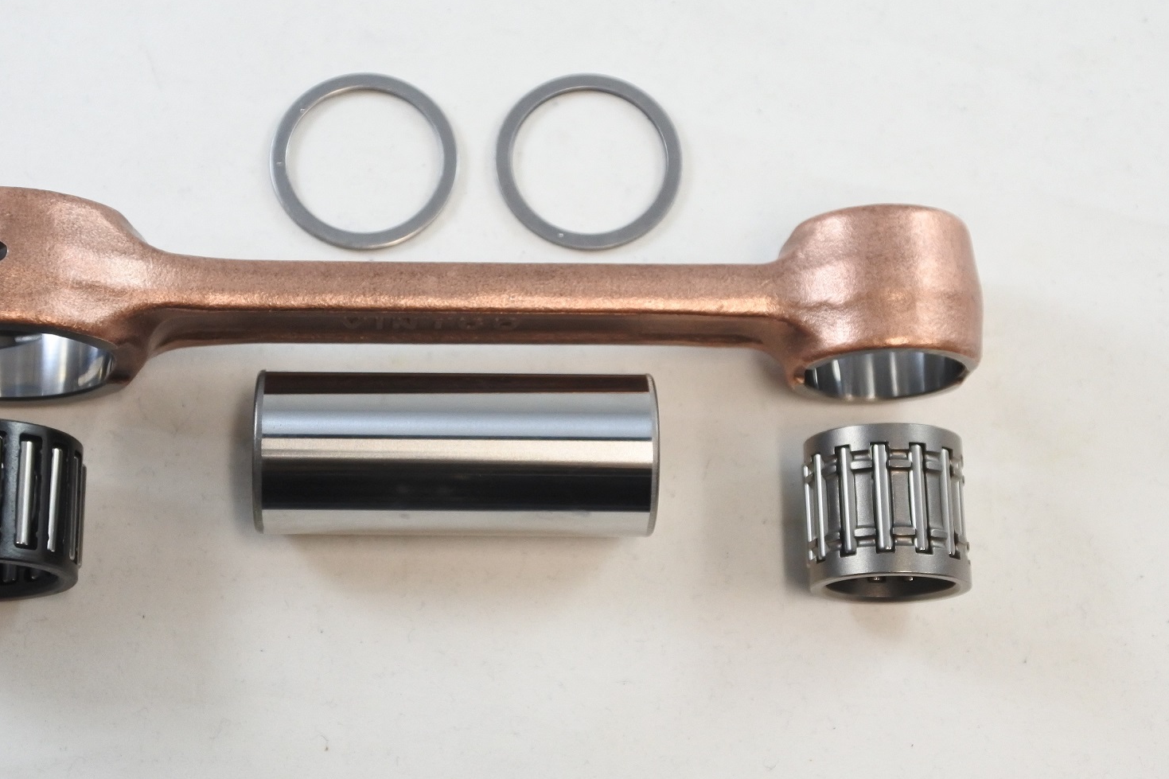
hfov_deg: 33.8
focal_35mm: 59
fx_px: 1916
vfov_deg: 23.0
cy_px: 364
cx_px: 456
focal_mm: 17.2
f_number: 4.5
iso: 720
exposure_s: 1/125
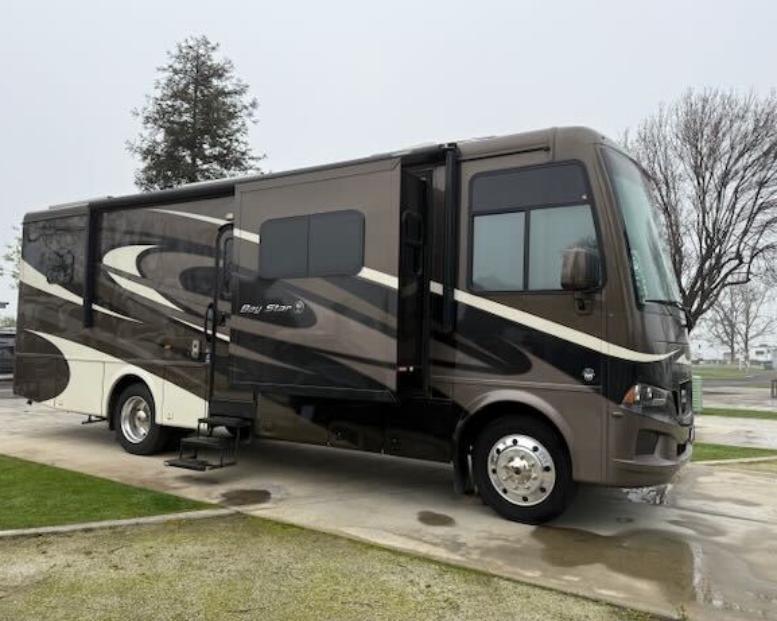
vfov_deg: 54.9
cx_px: 380
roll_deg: -1.1
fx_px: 598
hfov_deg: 66.0
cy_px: 299
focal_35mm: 26
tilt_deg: +4.1
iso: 80
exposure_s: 1/1192
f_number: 1.78
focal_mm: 6.76
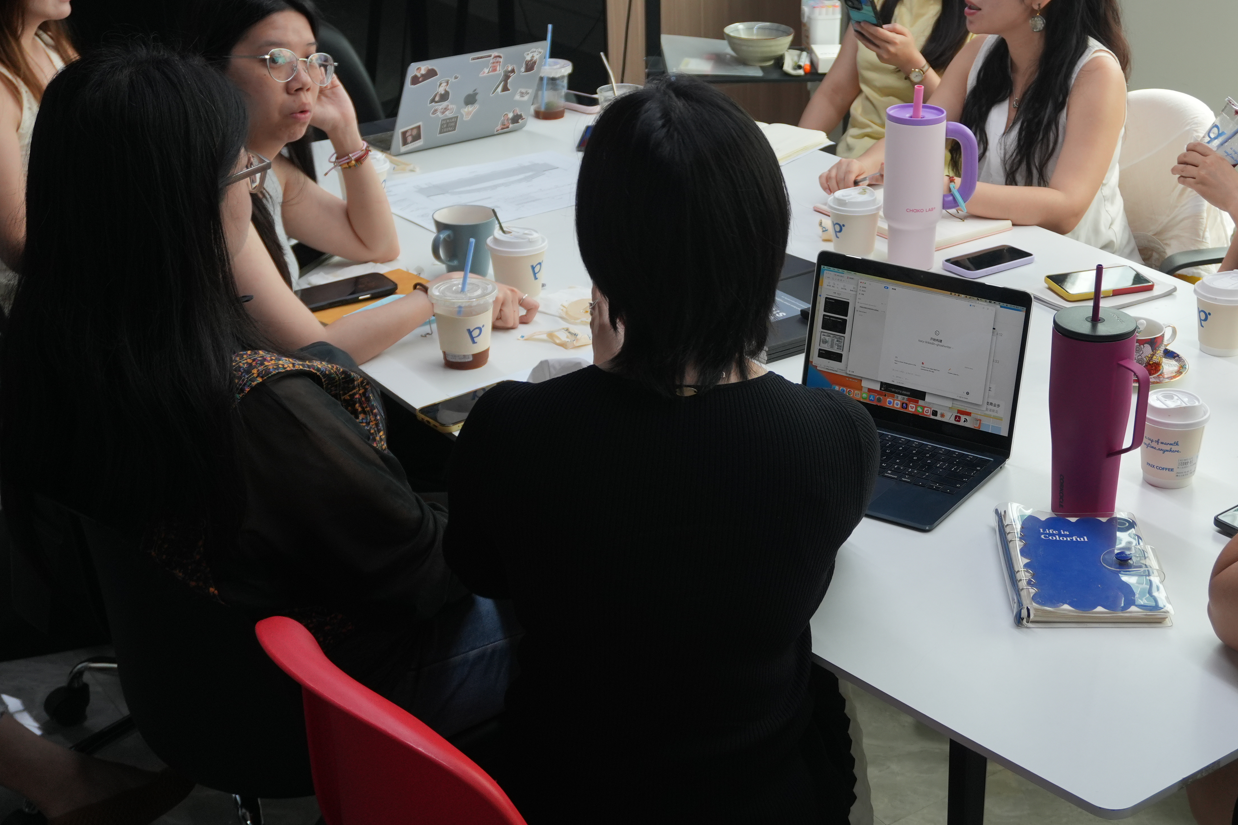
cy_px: 269
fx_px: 1891
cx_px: 872
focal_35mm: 55
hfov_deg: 35.7
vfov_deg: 24.5
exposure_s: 1/60
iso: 400
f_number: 4.5
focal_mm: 26
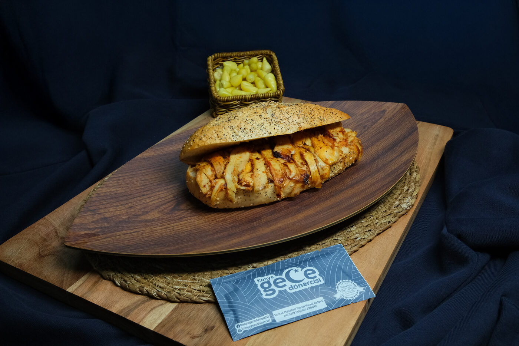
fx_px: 504
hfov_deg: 54.4
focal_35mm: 35
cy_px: 173
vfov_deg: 37.8
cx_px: 260
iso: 1600
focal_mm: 23
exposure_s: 1/125
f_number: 8
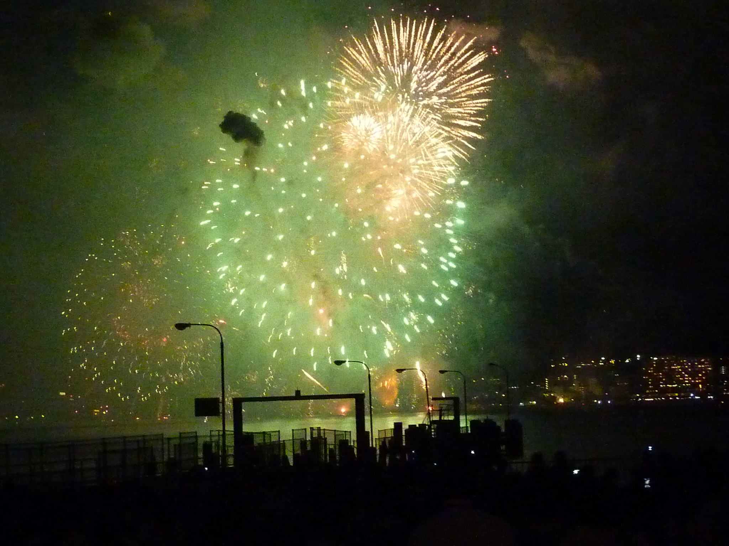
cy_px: 273
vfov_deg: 20.7
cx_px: 364
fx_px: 1495
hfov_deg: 27.4
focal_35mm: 71
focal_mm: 6.5
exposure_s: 1/10
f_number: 3.6
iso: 800
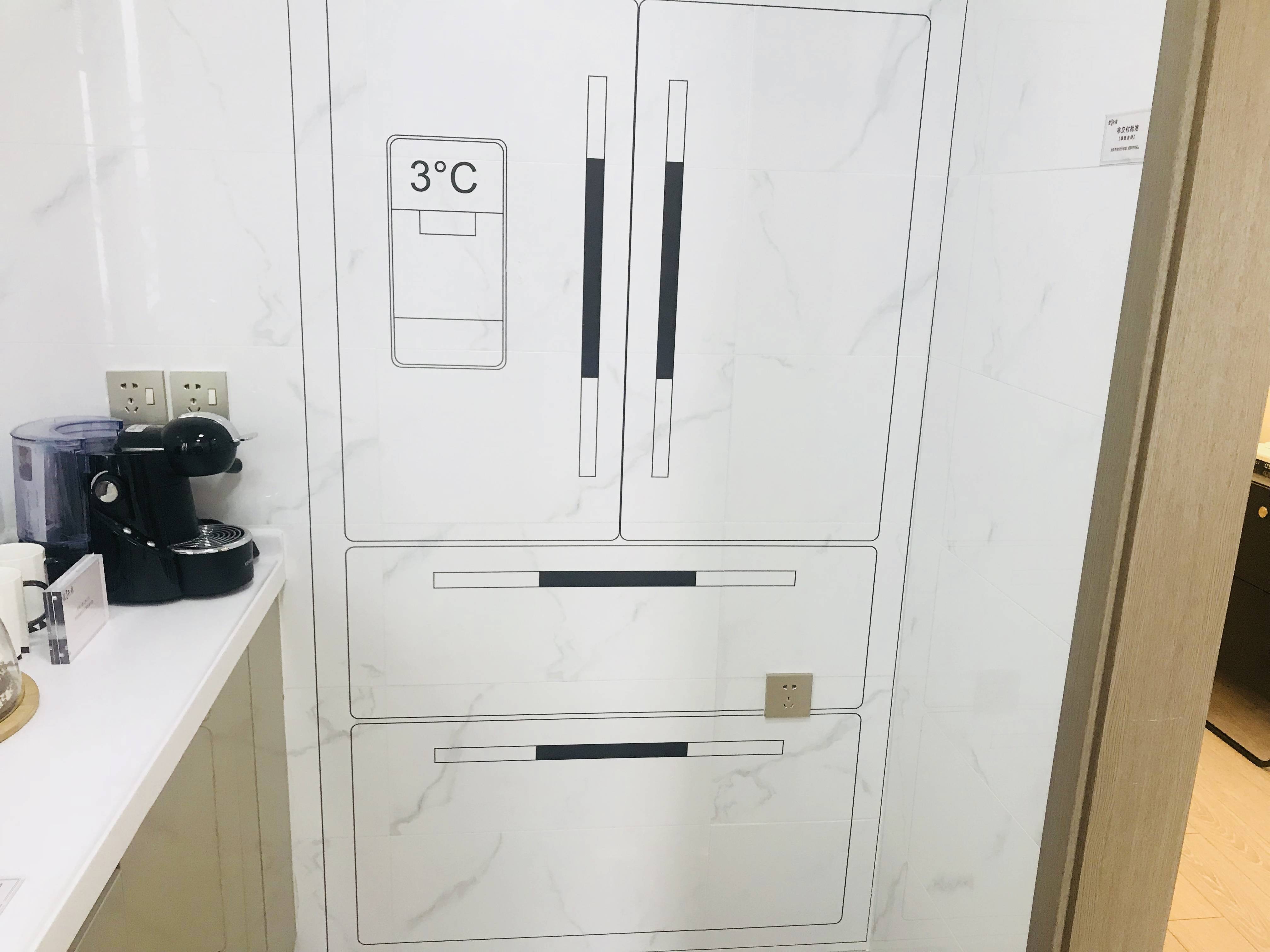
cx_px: 635
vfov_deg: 49.7
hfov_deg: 63.4
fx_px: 1027
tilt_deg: -13.3
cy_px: 476
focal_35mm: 28
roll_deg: -2.3
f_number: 1.8
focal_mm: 3.99
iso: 32
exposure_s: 1/33
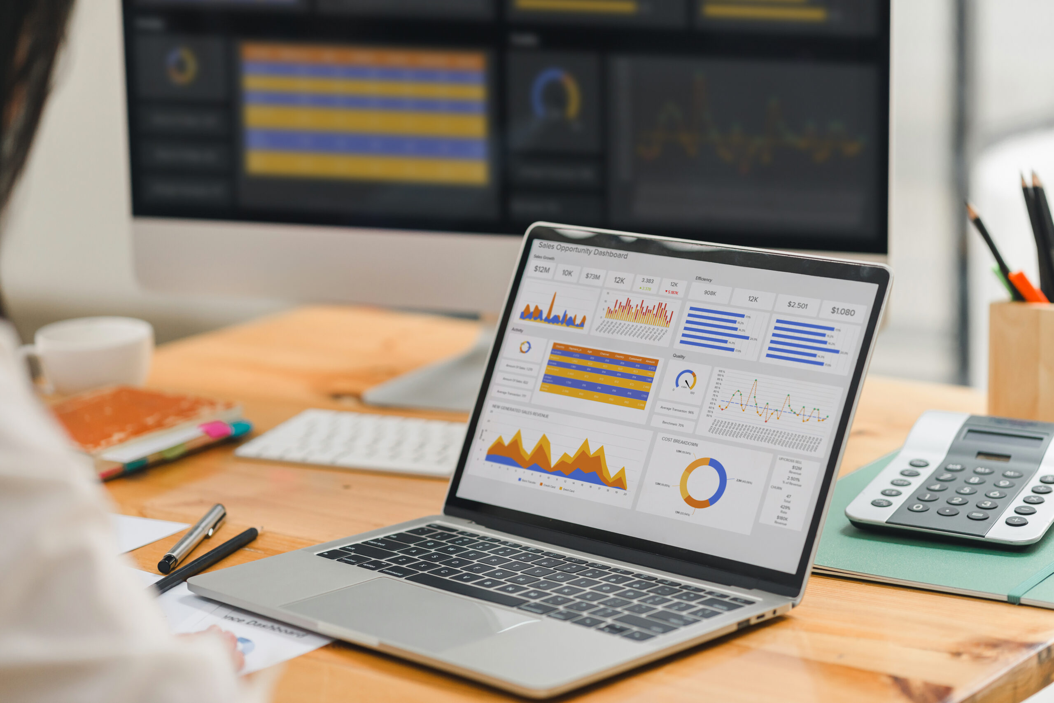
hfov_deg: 23.9
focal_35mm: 85
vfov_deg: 16.1
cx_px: 527
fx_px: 2489
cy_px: 352
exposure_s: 1/500
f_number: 2.8
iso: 400
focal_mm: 85
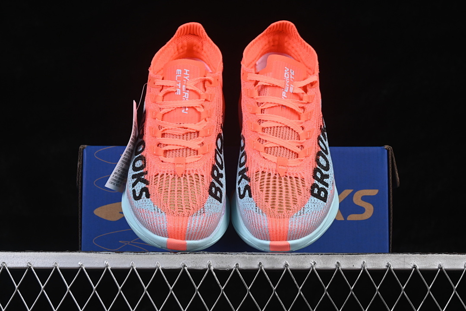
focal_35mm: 75
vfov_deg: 18.2
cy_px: 156
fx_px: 971
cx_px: 233
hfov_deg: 27.0
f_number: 8
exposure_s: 1/80
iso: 160
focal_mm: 50
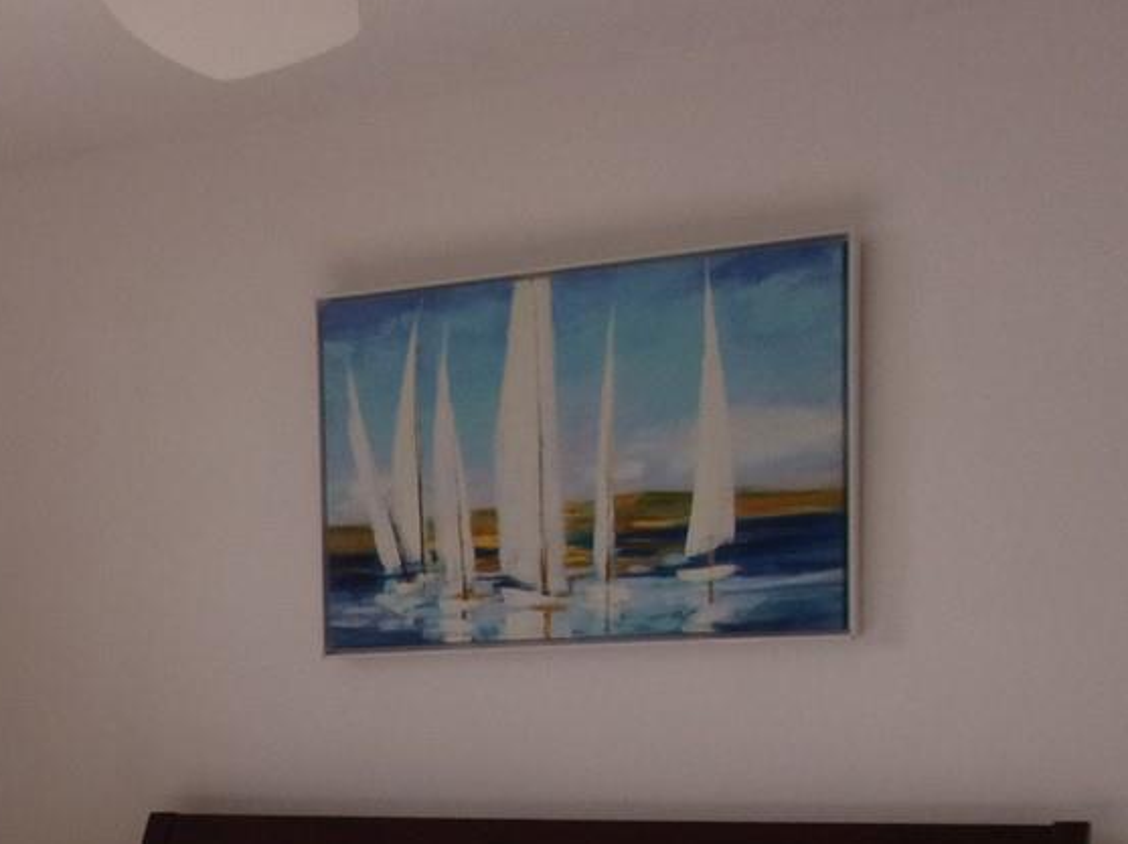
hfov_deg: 26.8
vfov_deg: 20.5
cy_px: 889
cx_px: 34
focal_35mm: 69
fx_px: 2247
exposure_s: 1/400
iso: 80
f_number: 3.3
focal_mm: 4.3
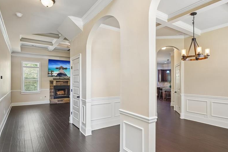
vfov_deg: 59.4
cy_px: 79
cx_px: 124
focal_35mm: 21
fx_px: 133
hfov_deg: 81.0
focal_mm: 16
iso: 400
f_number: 8
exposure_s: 1/5
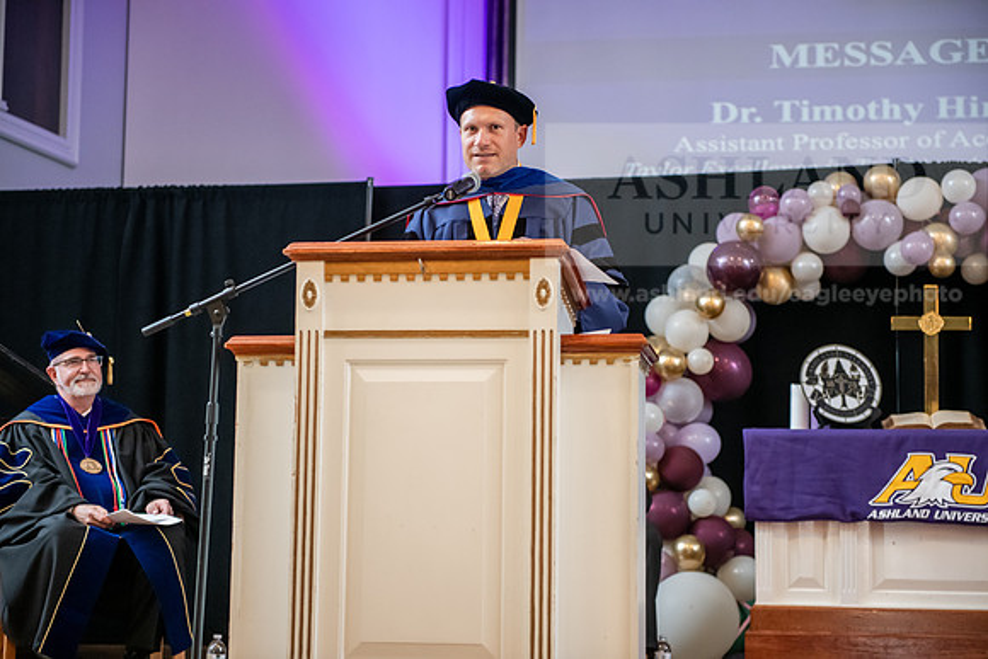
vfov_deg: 19.5
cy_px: 330
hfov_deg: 28.8
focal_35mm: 70
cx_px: 494
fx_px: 1921
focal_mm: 70
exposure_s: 1/160
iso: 2500
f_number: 3.2
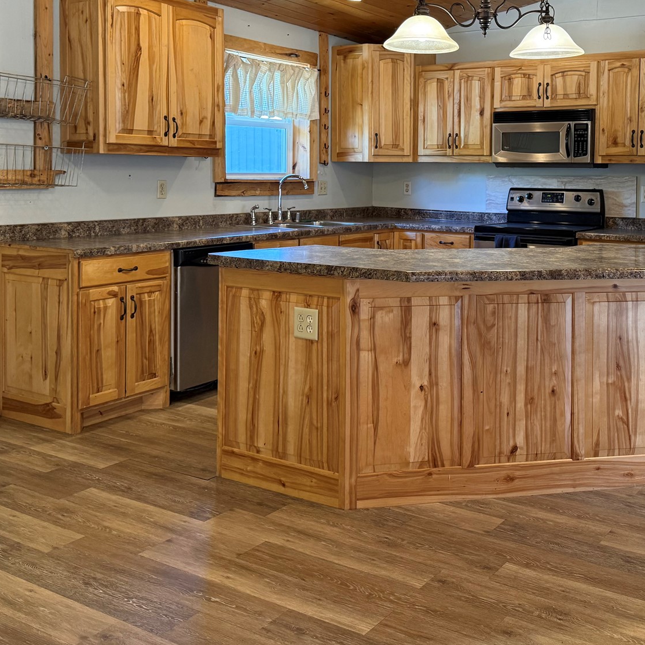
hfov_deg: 42.4
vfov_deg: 42.1
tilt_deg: -2.1
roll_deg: -0.7
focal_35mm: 39
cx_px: 416
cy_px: 203
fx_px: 822
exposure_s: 1/60
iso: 250
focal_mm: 6.76
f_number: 1.78
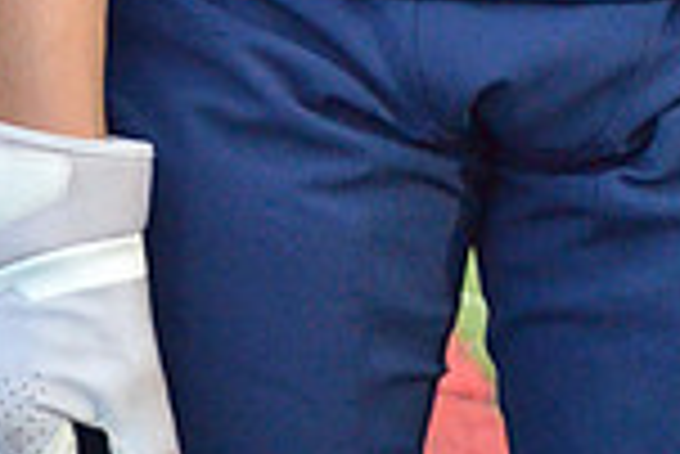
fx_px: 6731
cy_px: -778
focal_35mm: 356
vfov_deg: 3.8
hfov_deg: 5.8
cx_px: 590
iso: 4000
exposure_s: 1/500
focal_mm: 62
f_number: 4.5
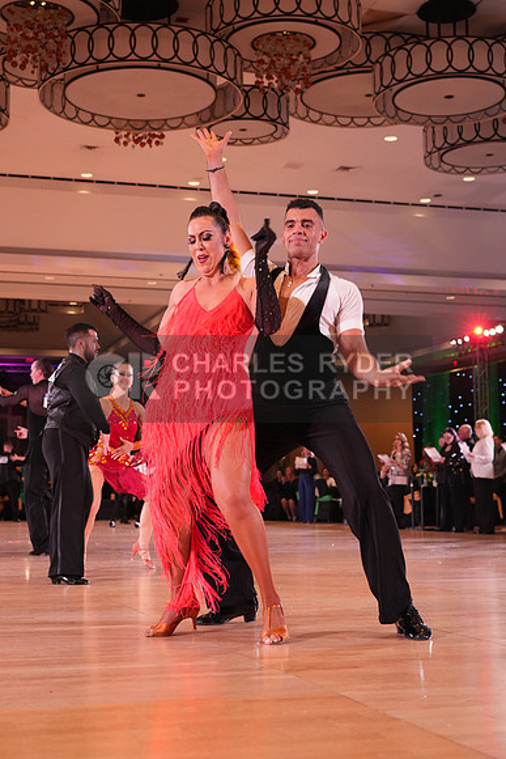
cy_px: 380
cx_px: 253
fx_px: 1117
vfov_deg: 37.5
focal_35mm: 53
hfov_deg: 25.5
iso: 1600
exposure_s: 1/200
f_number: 4.5
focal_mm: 53
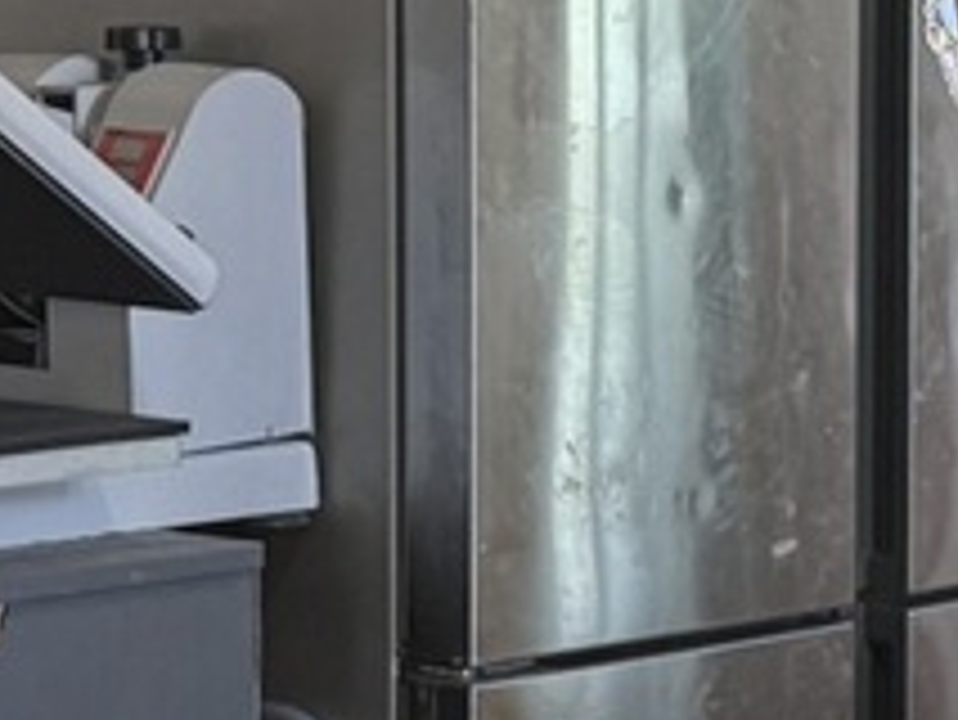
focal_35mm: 162
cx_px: 1174
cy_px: 333
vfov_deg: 9.2
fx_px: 4486
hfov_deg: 11.9
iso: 320
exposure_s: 1/60
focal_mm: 6.76
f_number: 1.78
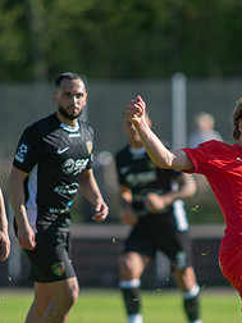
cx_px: 184
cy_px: 246
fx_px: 8650
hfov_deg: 1.6
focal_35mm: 928
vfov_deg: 2.1
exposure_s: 1/1600
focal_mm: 420
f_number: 4
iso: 320
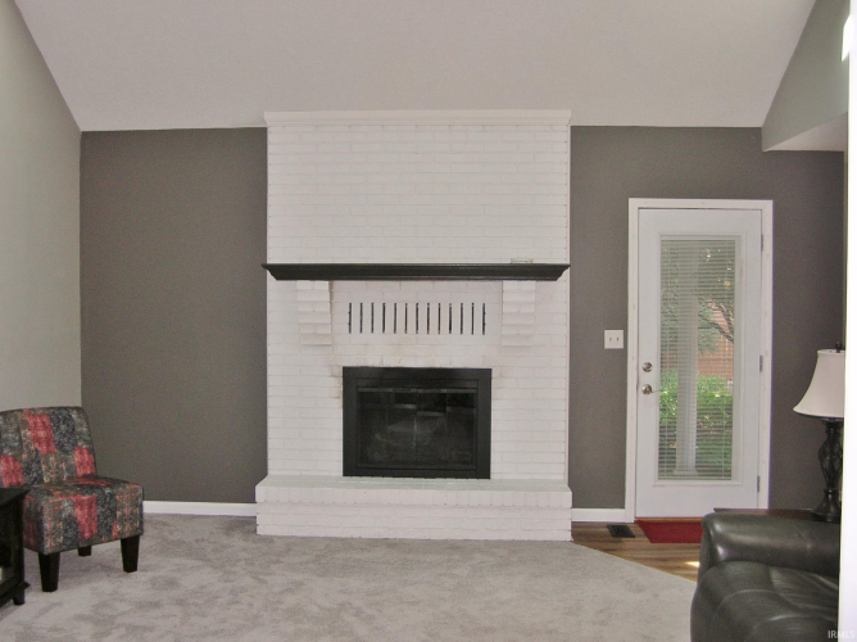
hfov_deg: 44.8
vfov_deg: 34.3
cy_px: 321
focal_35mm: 42
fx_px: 1039
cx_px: 428
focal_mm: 6.9
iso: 52
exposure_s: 1/60.1
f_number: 2.8
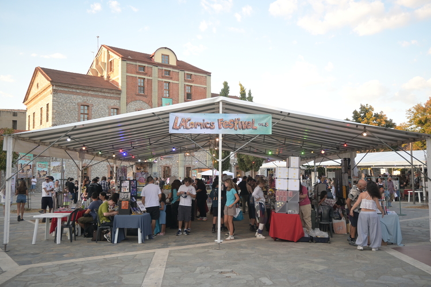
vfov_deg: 40.8
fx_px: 386
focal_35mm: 32
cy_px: 144
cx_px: 216
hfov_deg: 58.3
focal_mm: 21.5
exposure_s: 1/160
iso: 200
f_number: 4
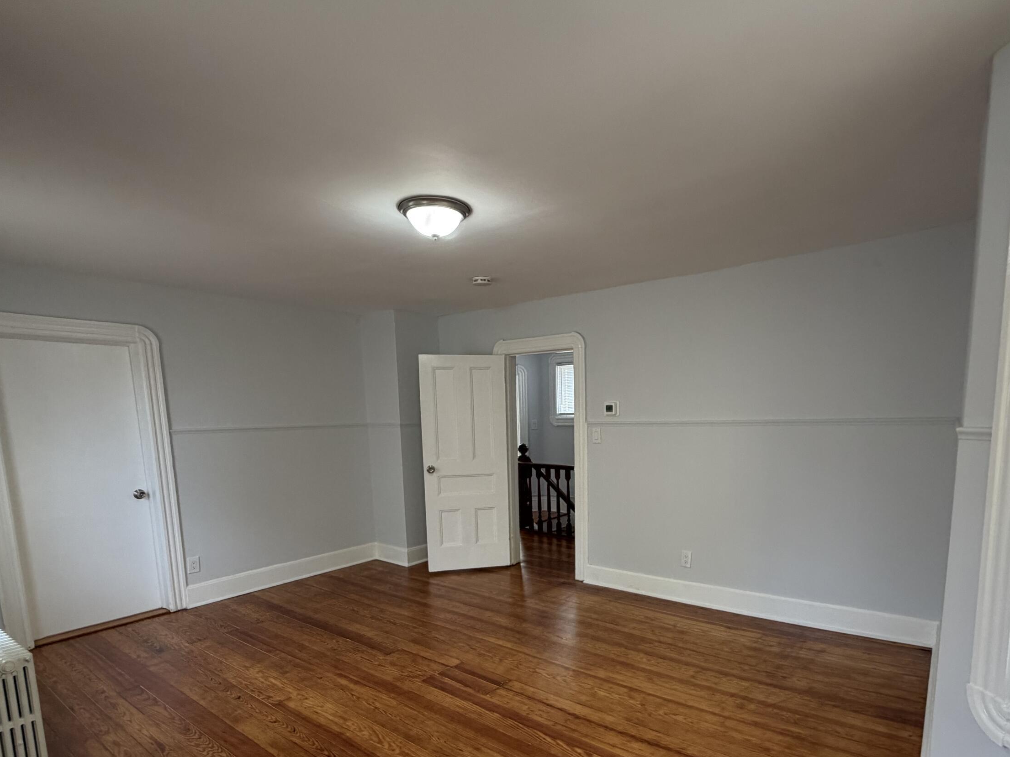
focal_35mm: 19
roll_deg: +0.7
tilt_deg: -7.3
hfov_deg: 84.4
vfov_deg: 67.2
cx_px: 559
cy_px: 490
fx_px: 554
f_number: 2.2
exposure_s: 1/121
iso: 250
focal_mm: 2.22
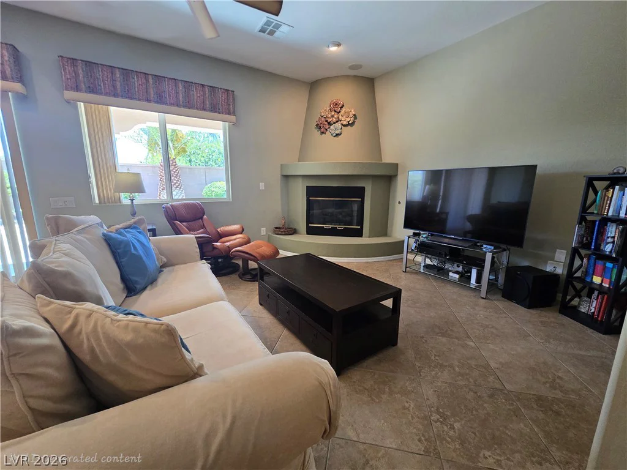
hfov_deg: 106.2
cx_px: 314
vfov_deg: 89.9
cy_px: 235
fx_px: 235
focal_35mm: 13
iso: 250
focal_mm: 2.2
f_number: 2.2
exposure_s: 1/60.2
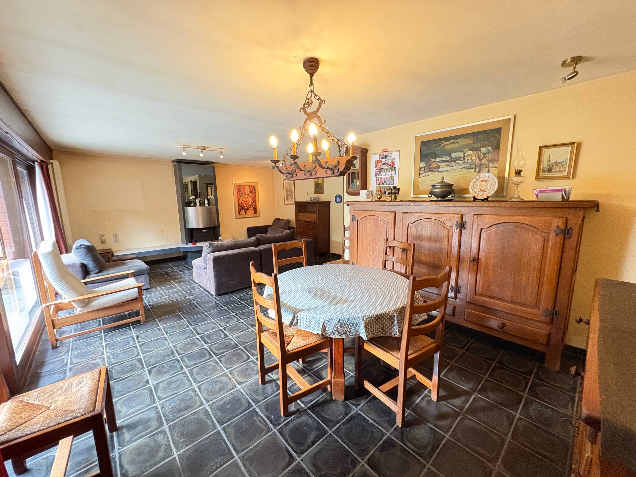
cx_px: 318
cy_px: 238
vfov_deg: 85.7
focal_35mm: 14
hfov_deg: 102.1
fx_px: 257
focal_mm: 2.22
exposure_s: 1/50
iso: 800
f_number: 2.2
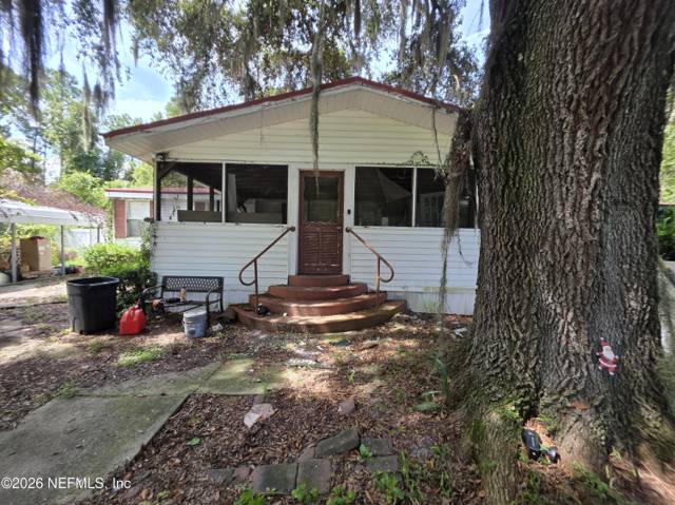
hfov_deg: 106.2
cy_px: 252
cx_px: 338
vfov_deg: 89.8
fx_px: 253
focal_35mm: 13
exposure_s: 1/120
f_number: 1.9
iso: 25
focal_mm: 2.2
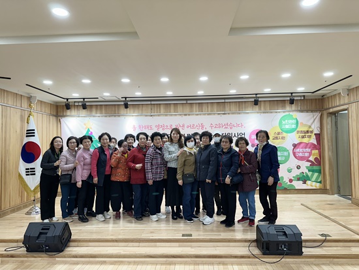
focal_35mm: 24
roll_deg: +0.5
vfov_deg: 56.9
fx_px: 249
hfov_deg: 71.6
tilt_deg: +3.2
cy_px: 135
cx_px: 180
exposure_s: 1/120
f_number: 1.78
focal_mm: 6.86
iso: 160
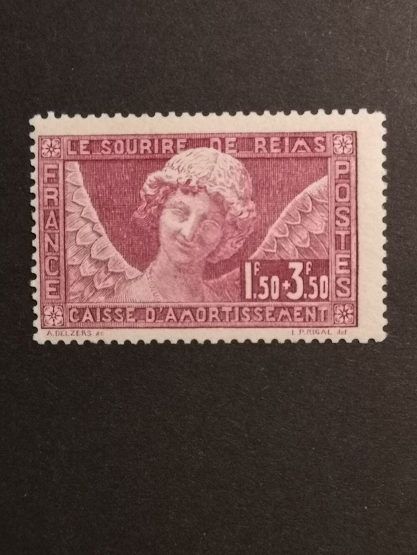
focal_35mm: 81
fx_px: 1301
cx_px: 208
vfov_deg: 24.1
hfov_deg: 18.2
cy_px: 278
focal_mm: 3.95
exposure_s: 1/33.3
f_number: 1.8
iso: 320
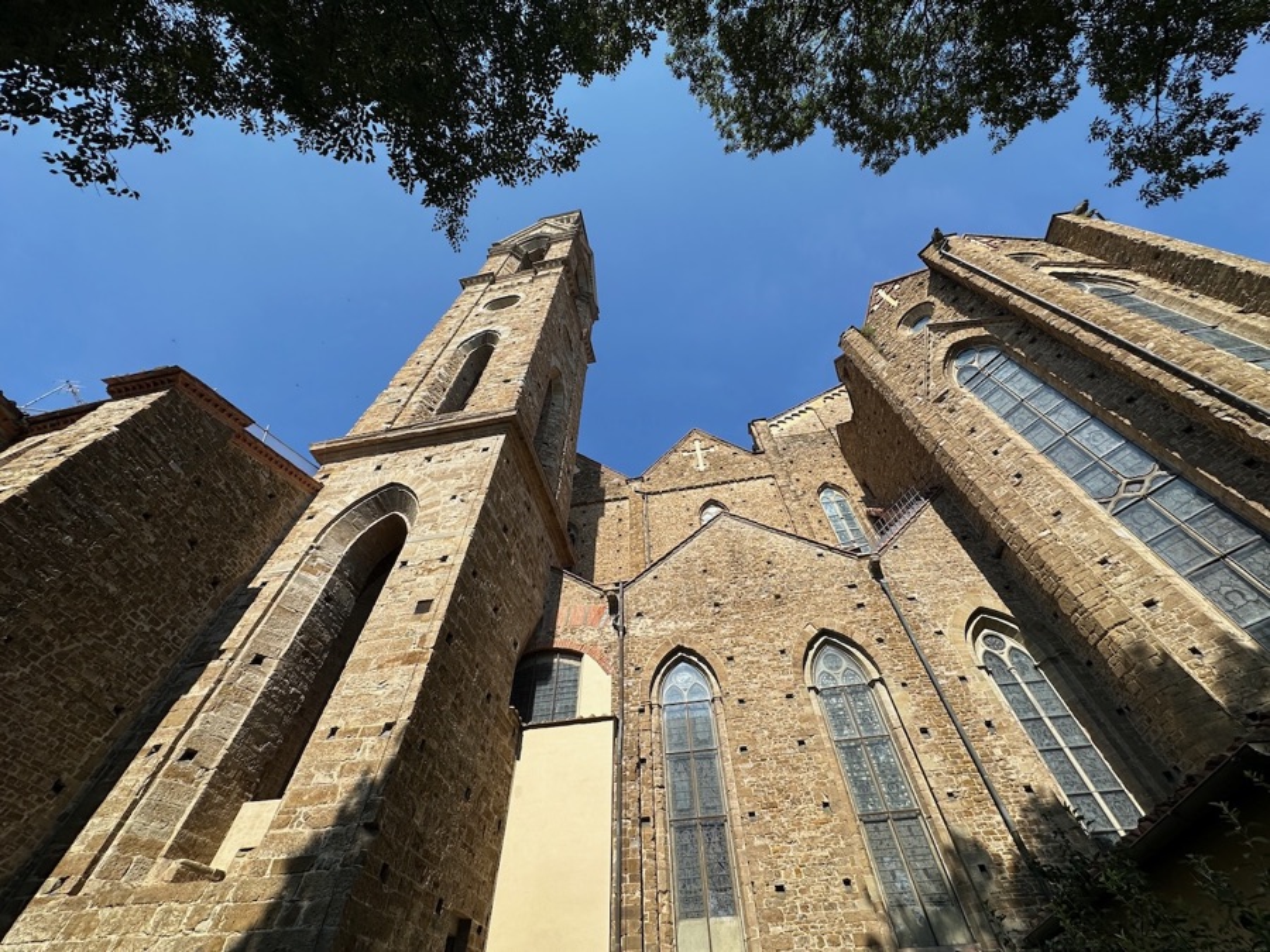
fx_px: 514
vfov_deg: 85.7
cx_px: 635
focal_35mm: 14
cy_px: 476
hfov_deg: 102.1
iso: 40
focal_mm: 2.22
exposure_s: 1/1770
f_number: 2.2
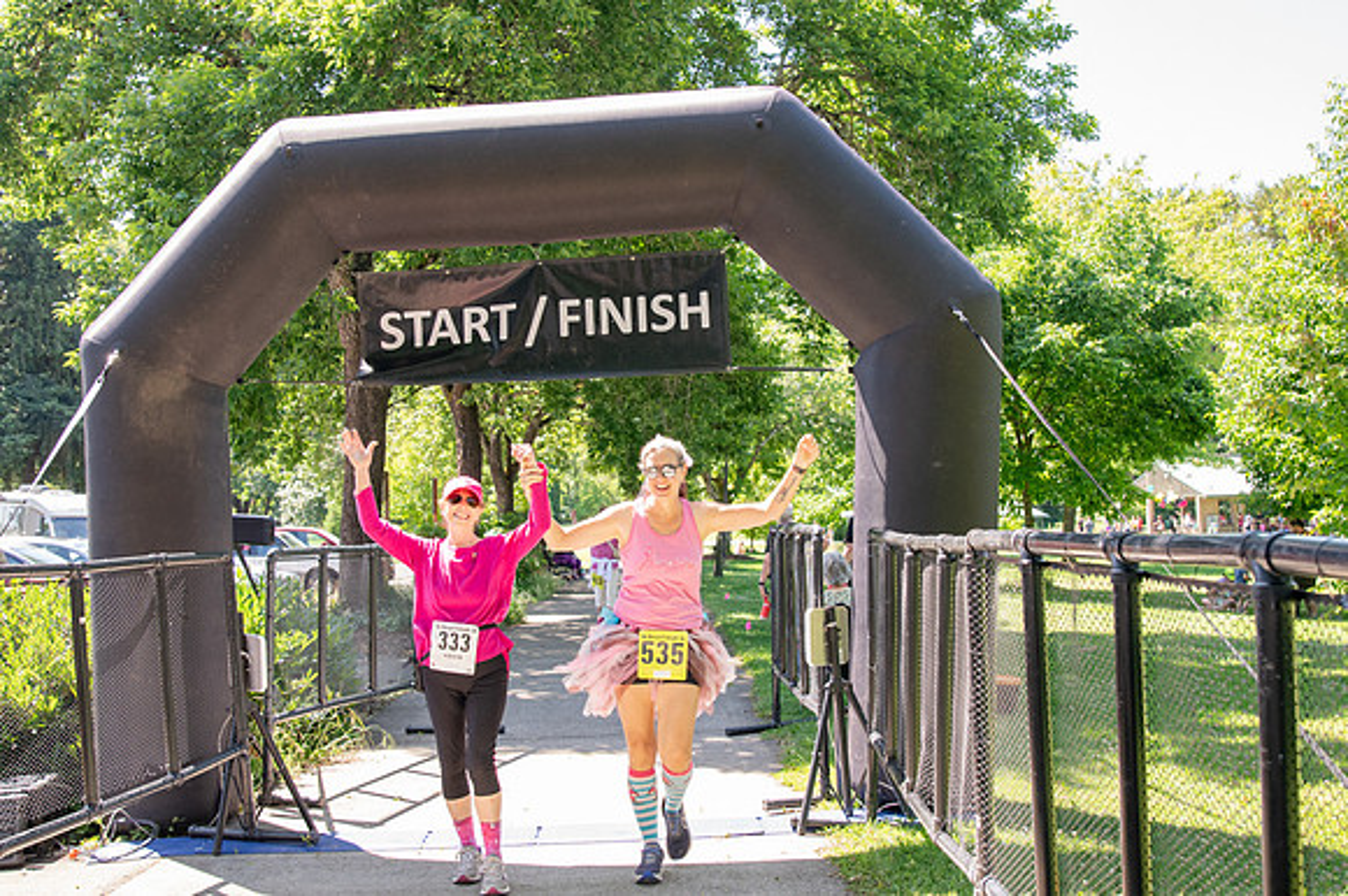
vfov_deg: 36.8
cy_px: 448
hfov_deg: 53.2
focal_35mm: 36
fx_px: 1347
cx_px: 674
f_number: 4
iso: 500
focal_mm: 24
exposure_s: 1/400
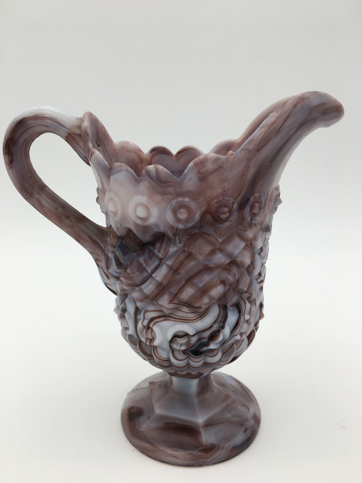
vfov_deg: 61.7
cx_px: 181
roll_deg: +0.3
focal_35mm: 29
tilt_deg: -14.1
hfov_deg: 48.2
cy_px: 242
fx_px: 404
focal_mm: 4.15
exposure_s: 1/159
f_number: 2.2
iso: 25
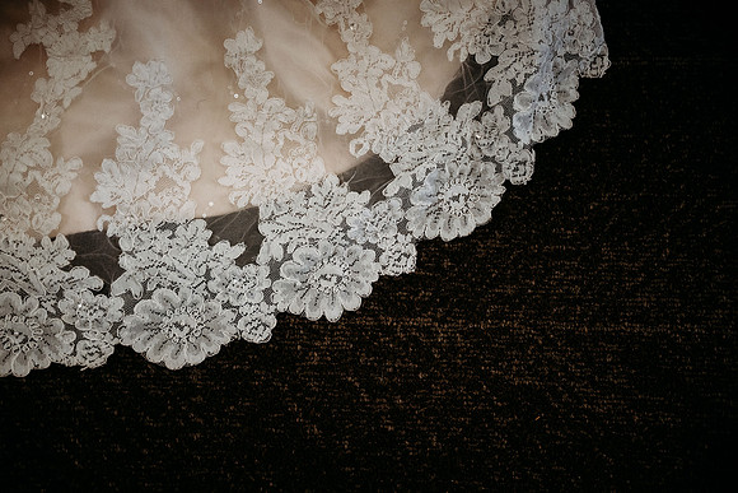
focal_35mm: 58
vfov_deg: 23.4
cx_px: 369
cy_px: 246
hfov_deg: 34.5
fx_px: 1189
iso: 800
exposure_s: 1/200
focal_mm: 58
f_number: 2.8
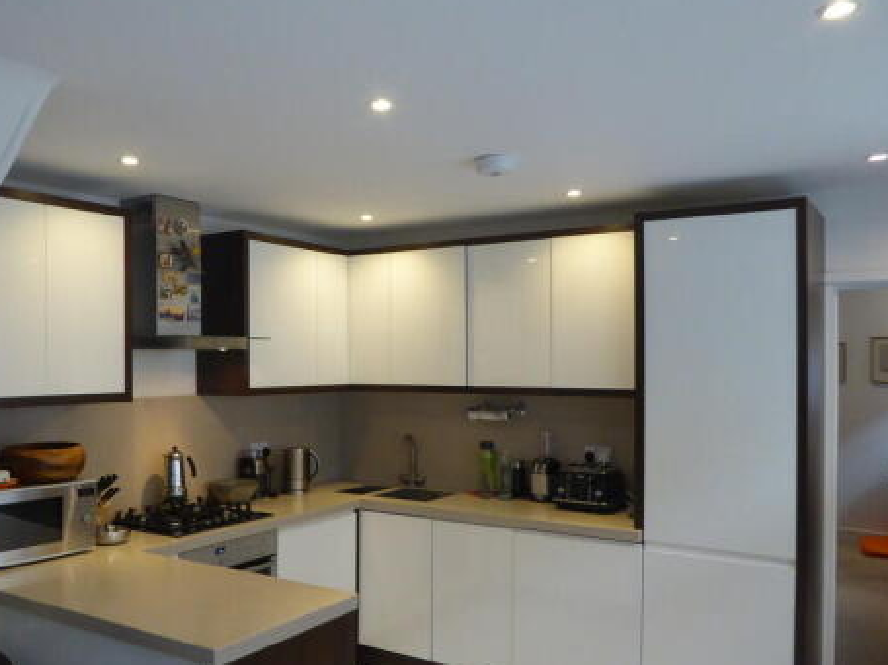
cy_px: 370
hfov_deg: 56.7
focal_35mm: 32
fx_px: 821
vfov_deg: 44.1
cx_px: 387
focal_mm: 4.3
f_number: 3.3
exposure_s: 1/60
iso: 400
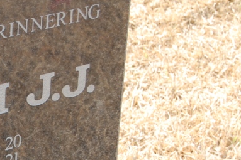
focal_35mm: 220
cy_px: 152
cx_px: -76
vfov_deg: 6.2
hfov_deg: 9.2
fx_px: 1474
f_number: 5.6
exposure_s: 1/125
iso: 200
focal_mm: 55
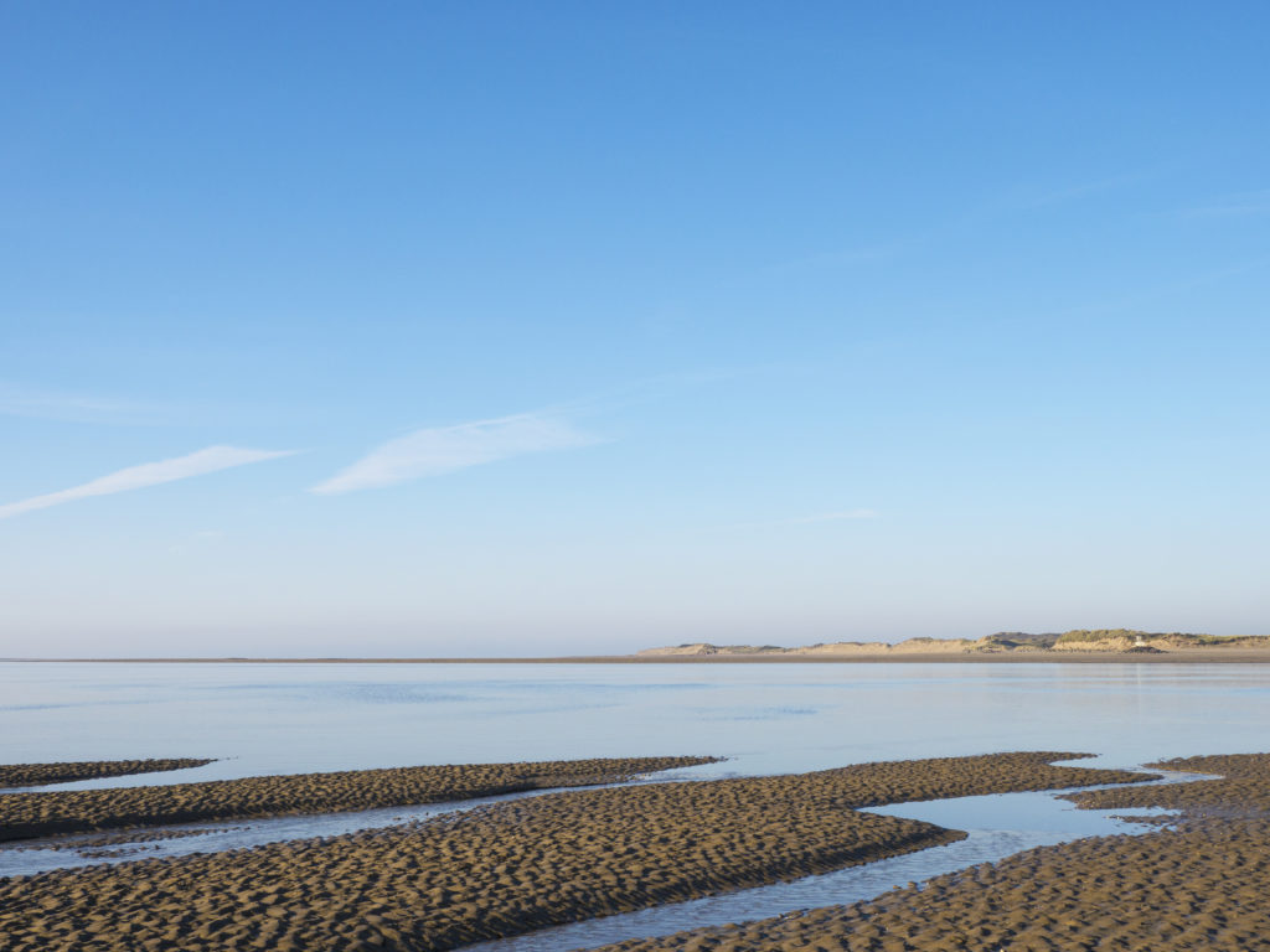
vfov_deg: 34.3
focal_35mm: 42
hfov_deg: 44.8
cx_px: 635
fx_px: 1541
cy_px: 476
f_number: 10
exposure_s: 1/320
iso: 200
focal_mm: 21
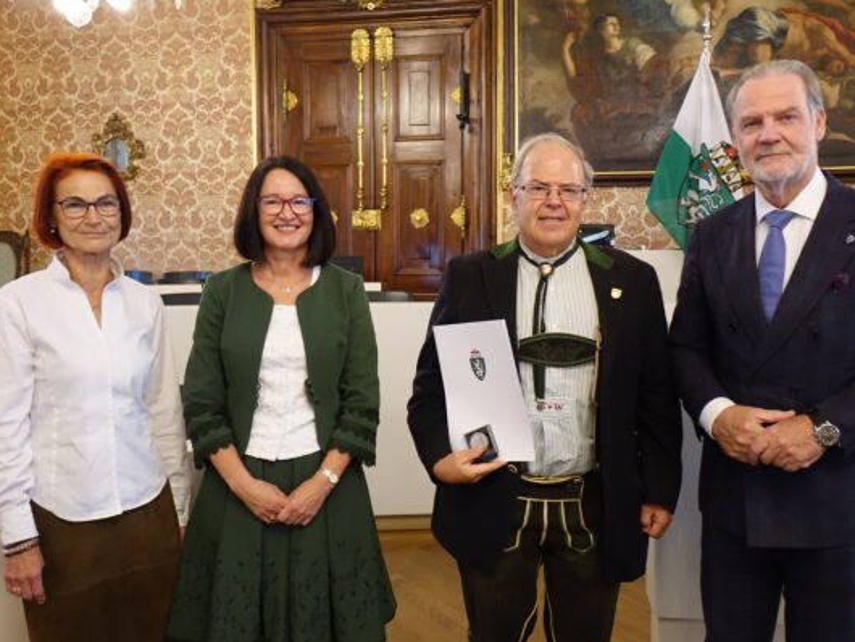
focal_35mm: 37
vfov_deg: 38.7
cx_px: 450
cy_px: 321
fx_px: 914
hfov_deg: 50.1
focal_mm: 12.3
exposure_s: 1/25
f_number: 2.8
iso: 800
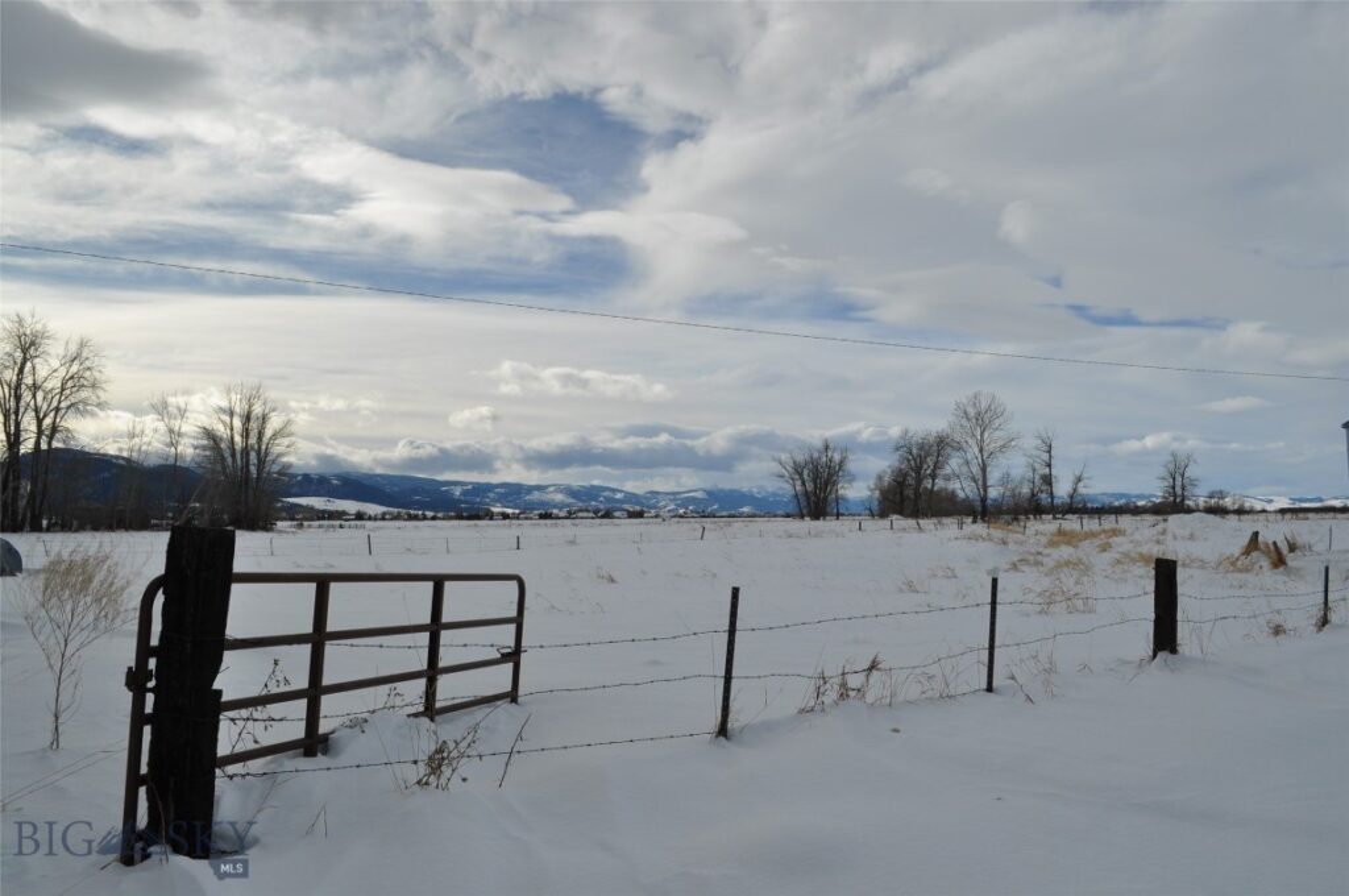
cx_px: 674
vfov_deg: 47.8
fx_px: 1010
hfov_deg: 67.4
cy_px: 448
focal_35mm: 27
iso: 200
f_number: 11
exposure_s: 1/500
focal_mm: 18
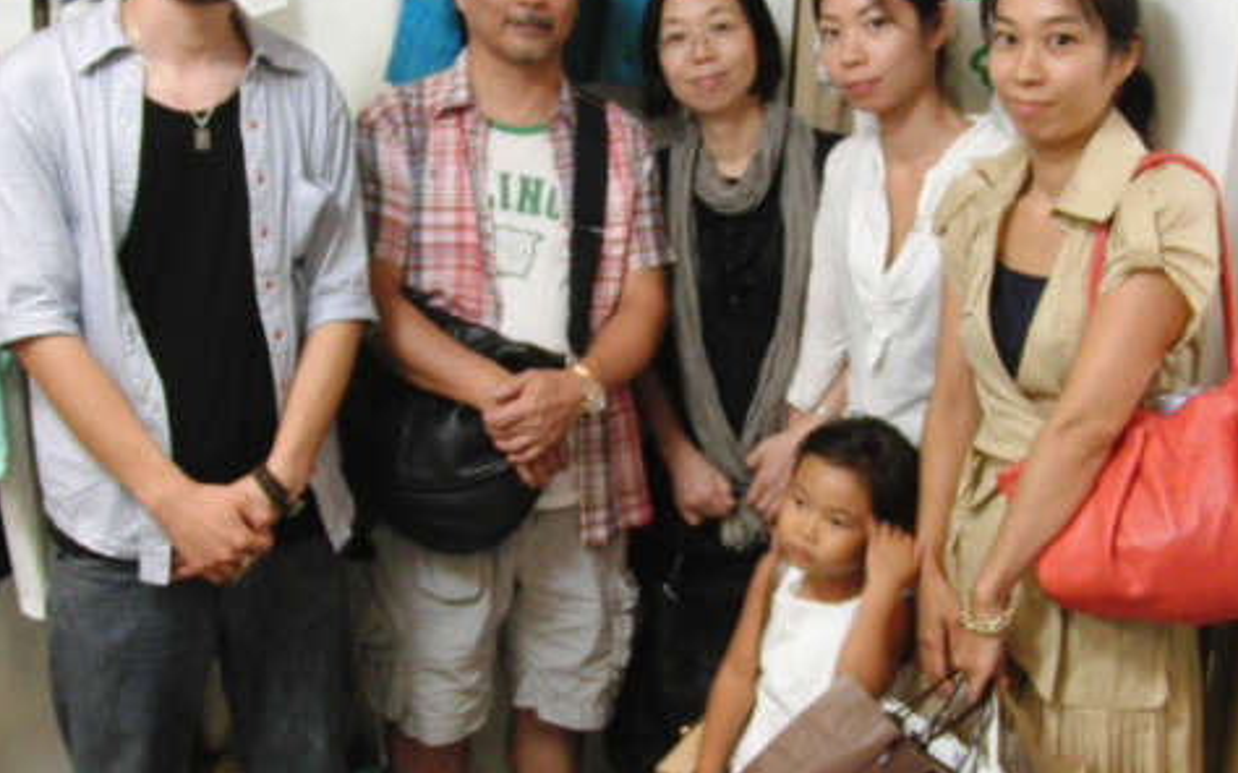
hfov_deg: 38.2
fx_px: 1788
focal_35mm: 53
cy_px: 441
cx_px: 622
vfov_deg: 24.4
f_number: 3.6
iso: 400
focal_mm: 6.42
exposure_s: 1/15
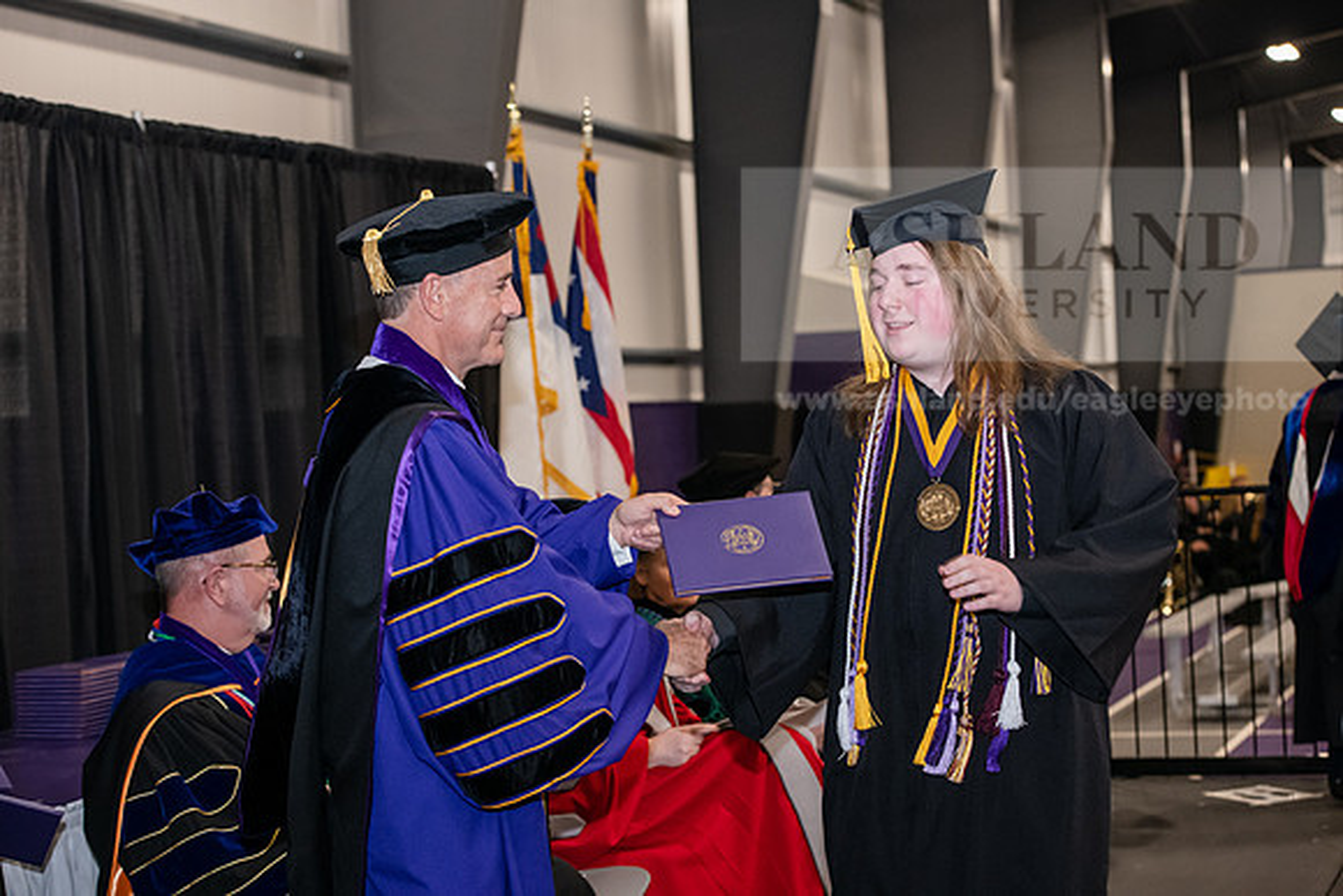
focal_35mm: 70
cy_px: 448
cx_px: 672
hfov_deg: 28.8
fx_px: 2612
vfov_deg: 19.5
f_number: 5
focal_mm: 70
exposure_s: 1/200
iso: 2500
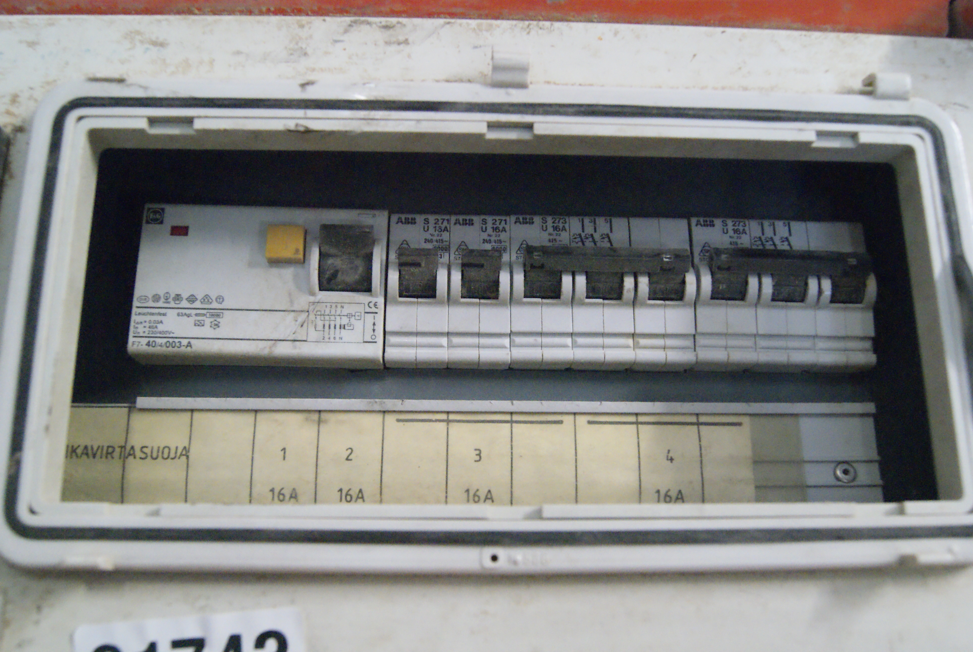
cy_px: 326
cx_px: 486
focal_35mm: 33
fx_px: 893
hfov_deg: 57.2
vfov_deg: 40.1
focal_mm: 22
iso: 3200
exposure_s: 1/25
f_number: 5.6
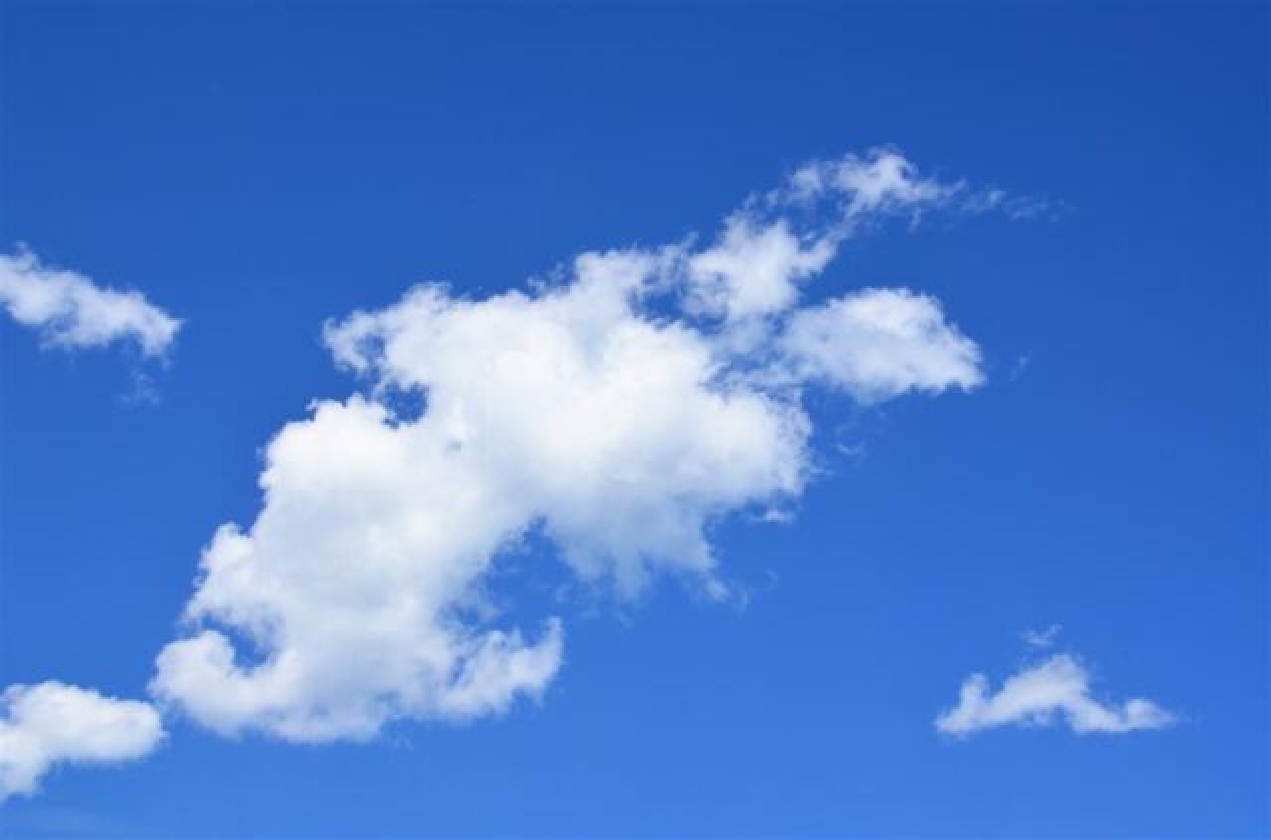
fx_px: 2535
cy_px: 420
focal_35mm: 72
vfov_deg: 18.8
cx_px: 636
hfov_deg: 28.1
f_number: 16
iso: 200
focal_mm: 48
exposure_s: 1/250
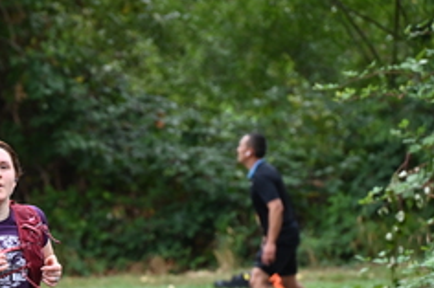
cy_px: 256
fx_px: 5626
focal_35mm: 467
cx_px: 17
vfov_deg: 2.9
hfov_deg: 4.4
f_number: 6.3
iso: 450
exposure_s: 1/250
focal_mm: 200
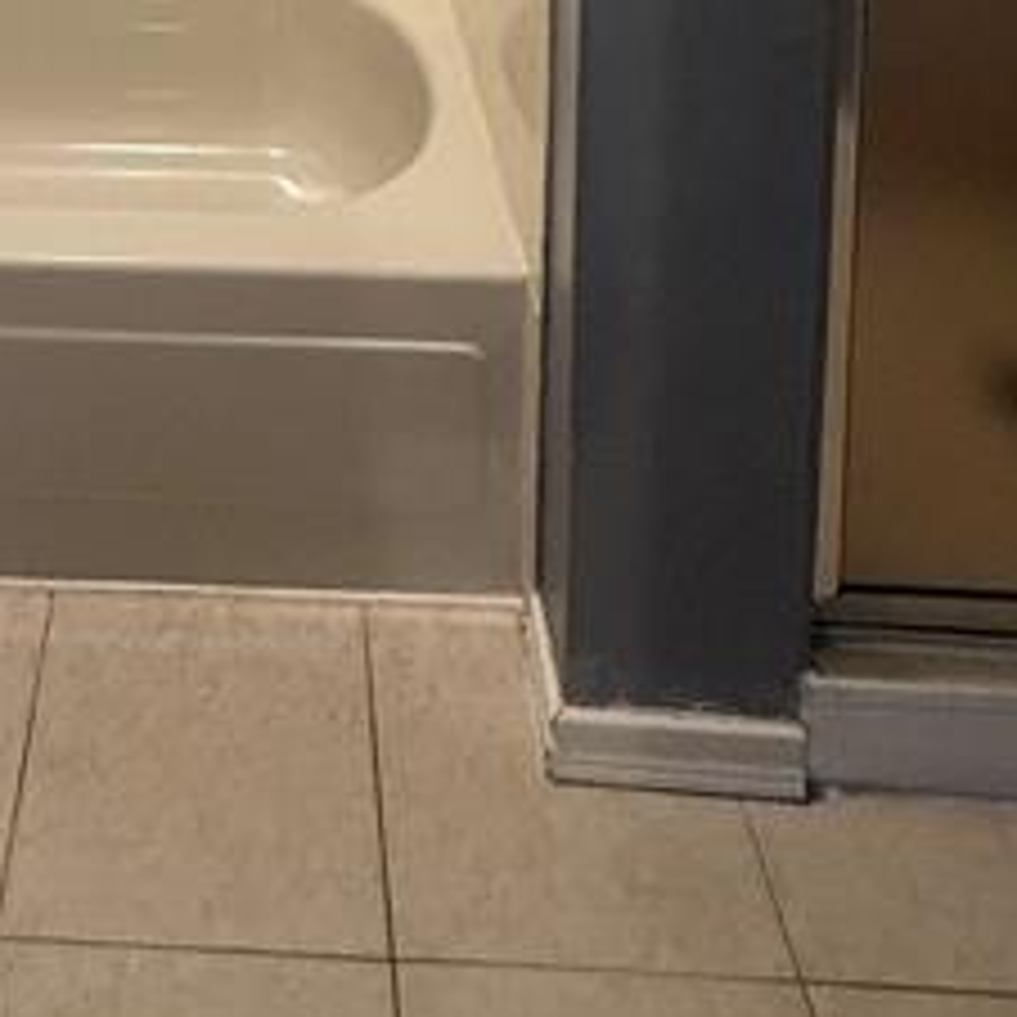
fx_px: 1396
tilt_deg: -5.5
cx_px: 198
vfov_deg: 27.6
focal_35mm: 42
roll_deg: -0.5
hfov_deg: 38.5
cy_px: -504
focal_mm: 2.22
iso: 500
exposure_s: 1/60
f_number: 2.2
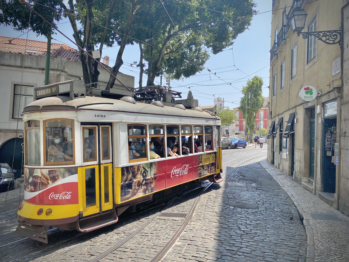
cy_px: 131
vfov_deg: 53.1
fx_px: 262
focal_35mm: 26
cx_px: 174
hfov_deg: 67.3
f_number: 1.8
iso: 32
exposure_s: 1/1330
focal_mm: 4.25
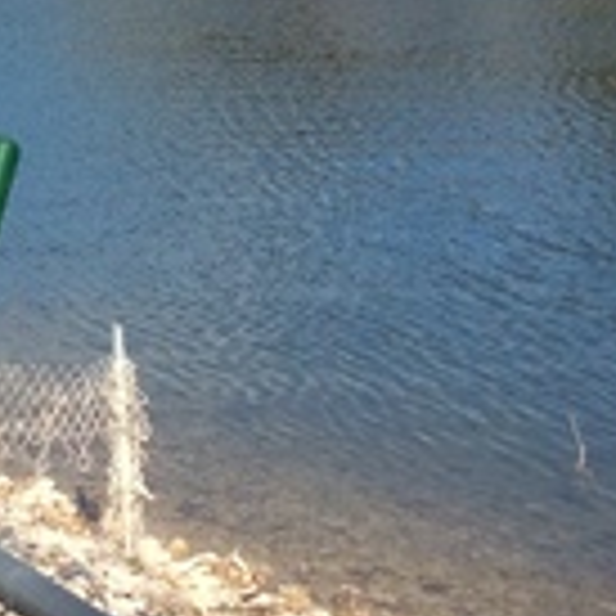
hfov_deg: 13.1
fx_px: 2658
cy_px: 180
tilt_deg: -8.2
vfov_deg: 13.2
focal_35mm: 132
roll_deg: -2.1
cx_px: 36
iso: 32
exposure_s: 1/1789
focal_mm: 3.3
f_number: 2.4
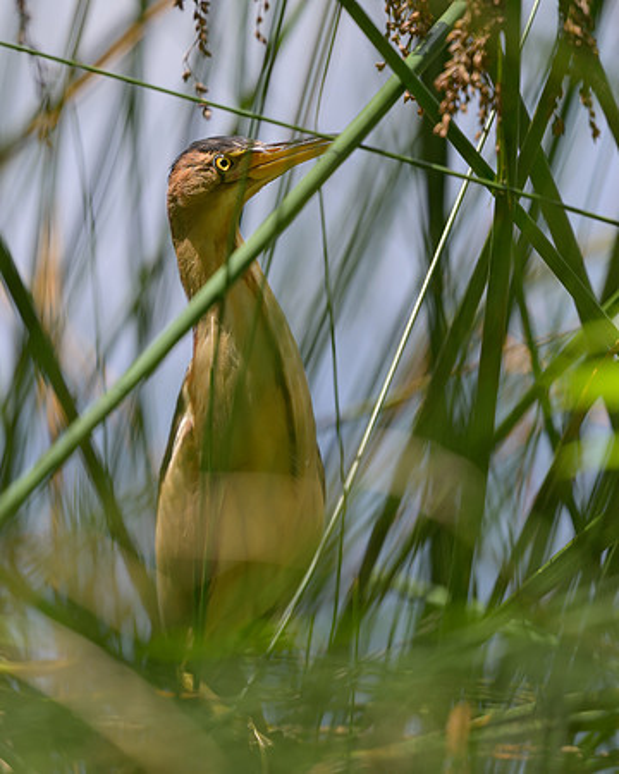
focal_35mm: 957
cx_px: 173
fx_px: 21912
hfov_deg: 1.6
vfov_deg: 2.0
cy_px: 336
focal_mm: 400
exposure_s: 1/1600
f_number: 2.8
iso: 140
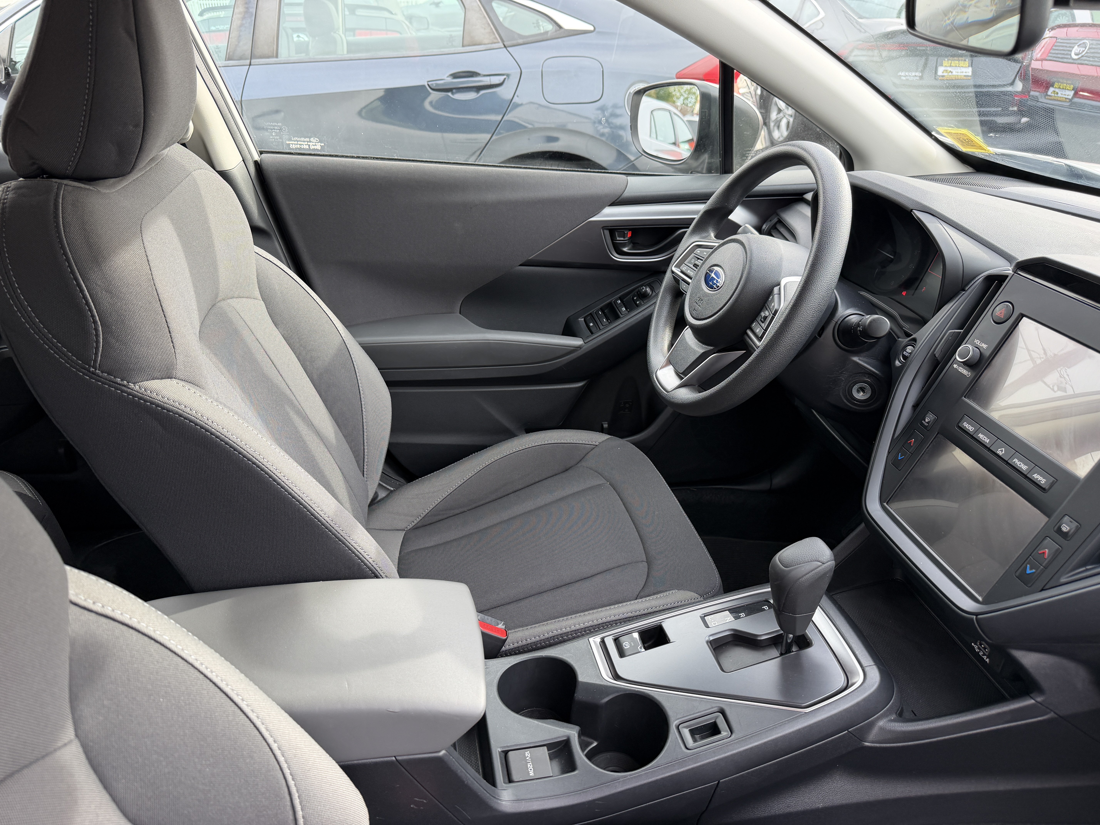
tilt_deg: -29.2
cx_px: 550
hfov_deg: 71.6
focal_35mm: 24
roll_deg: +0.3
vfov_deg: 56.8
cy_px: 412
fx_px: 763
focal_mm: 6.76
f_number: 1.78
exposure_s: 1/146
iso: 100
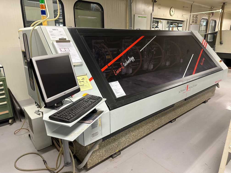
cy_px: 86
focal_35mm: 24
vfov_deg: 56.8
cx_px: 116
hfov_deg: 71.6
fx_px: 160
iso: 250
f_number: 1.78
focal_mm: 6.86
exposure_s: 1/50
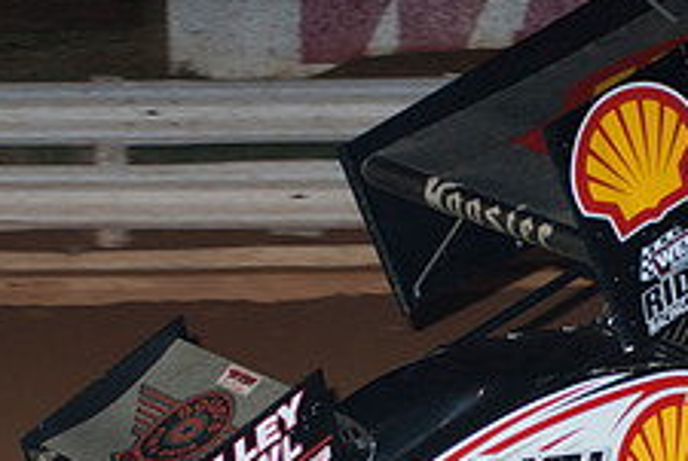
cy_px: 354
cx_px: 557
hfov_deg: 6.6
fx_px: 5917
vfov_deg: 4.5
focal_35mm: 309
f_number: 4
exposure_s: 1/400
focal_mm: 80
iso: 200
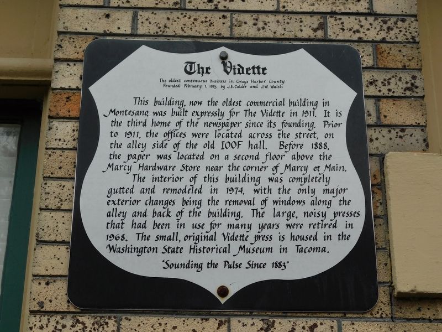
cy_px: 166
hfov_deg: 29.4
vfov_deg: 22.3
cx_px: 221
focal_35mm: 66
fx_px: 843
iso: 125
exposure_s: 1/500
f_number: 4.2
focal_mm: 11.7
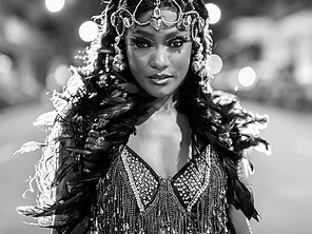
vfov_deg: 20.0
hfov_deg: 26.7
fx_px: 658
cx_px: 157
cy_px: 50
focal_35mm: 73
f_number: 1.2
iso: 2000
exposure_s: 1/320
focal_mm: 50
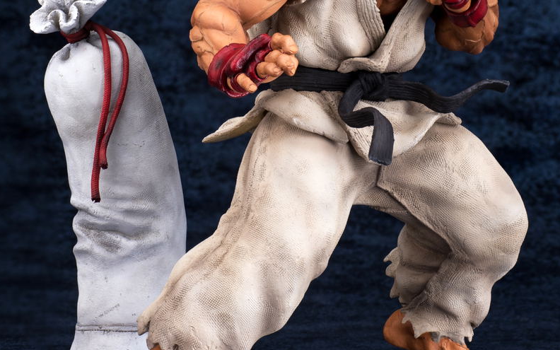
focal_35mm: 108
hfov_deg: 19.3
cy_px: 135
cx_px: 279
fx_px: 1648
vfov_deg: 12.1
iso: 64
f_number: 11
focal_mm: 70
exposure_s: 1/125
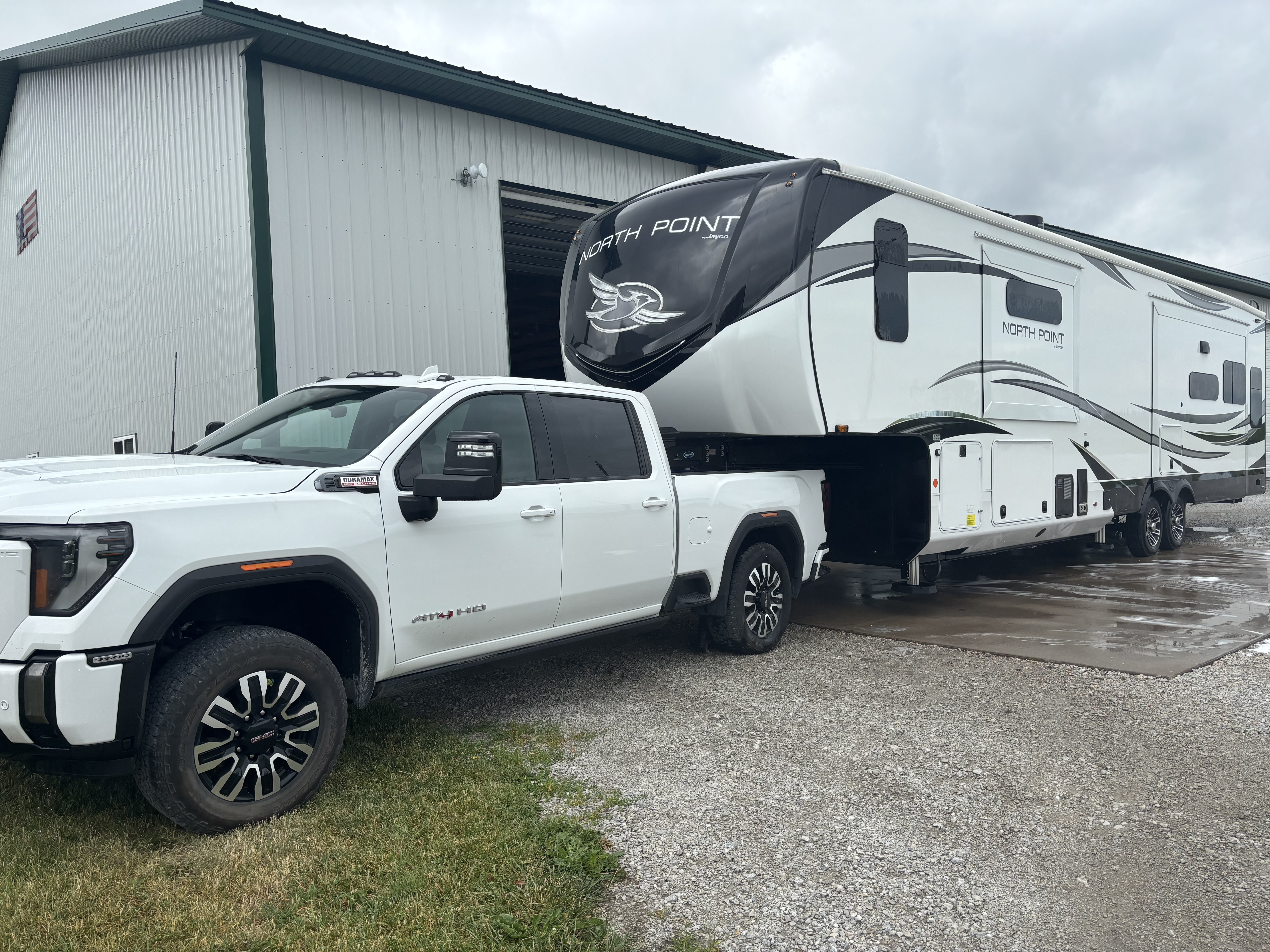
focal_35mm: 26
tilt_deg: -0.7
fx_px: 954
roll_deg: +1.3
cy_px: 476
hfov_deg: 67.3
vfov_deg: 53.1
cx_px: 635
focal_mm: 5.96
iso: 50
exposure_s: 1/3413
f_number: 1.6
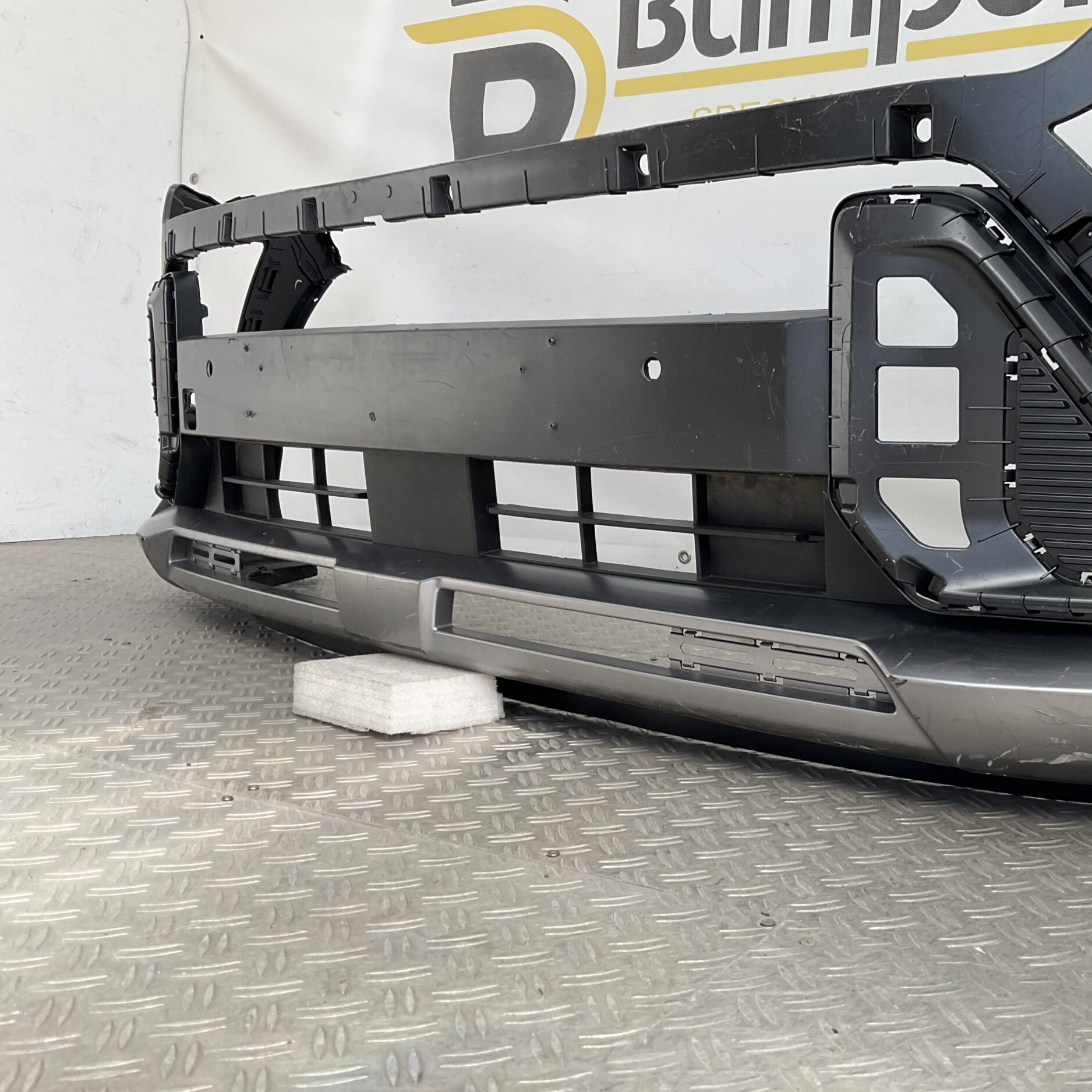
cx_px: 736
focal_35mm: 35
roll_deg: -1.6
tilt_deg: -7.1
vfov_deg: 47.2
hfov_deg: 46.4
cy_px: 554
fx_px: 1249
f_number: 1.8
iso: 16
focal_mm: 3
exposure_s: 1/237
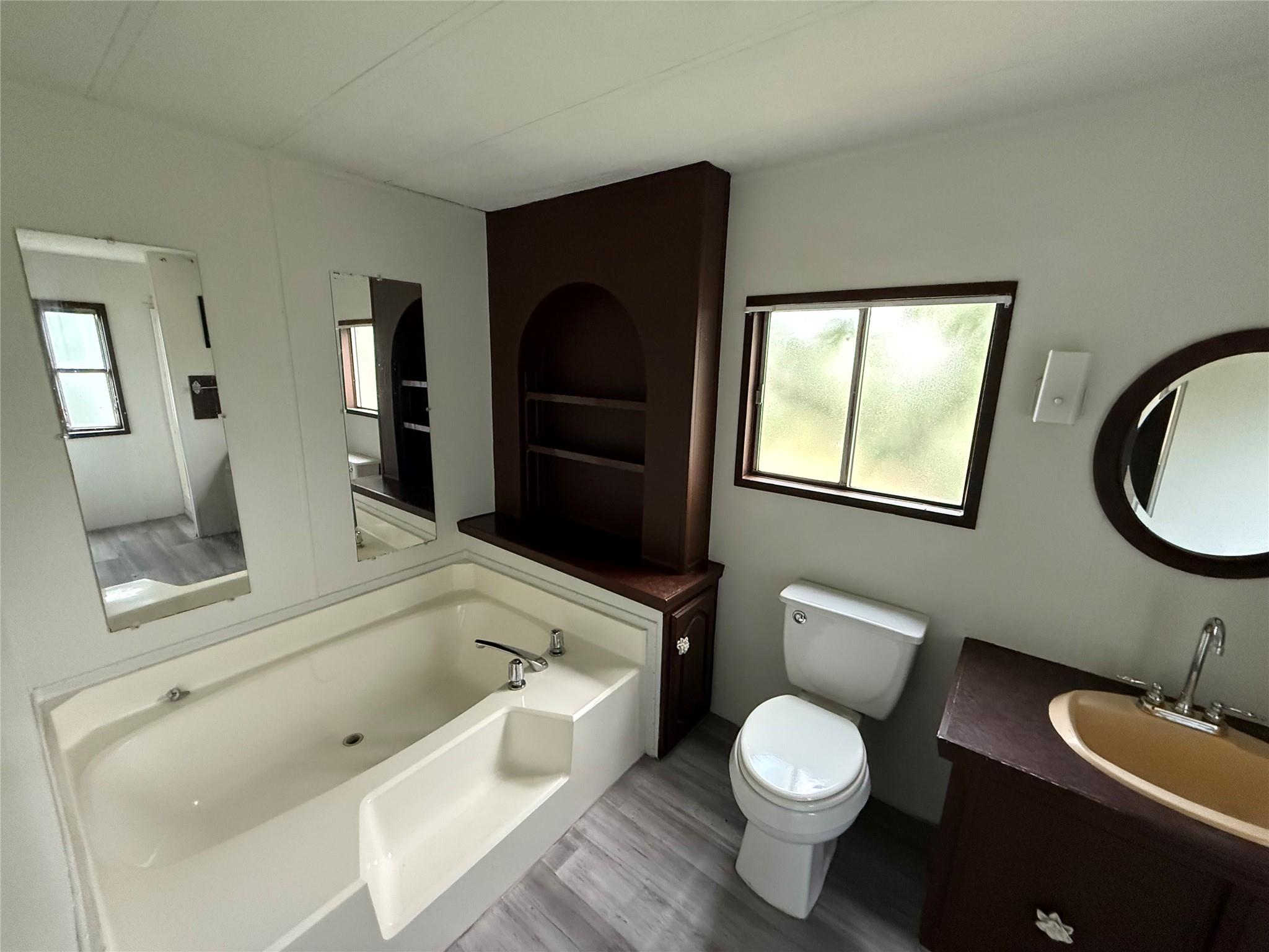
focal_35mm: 14
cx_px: 634
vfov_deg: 85.7
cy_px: 476
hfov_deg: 102.1
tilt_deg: -12.7
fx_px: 513
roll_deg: -1.2
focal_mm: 2.22
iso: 800
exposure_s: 1/60
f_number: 2.2
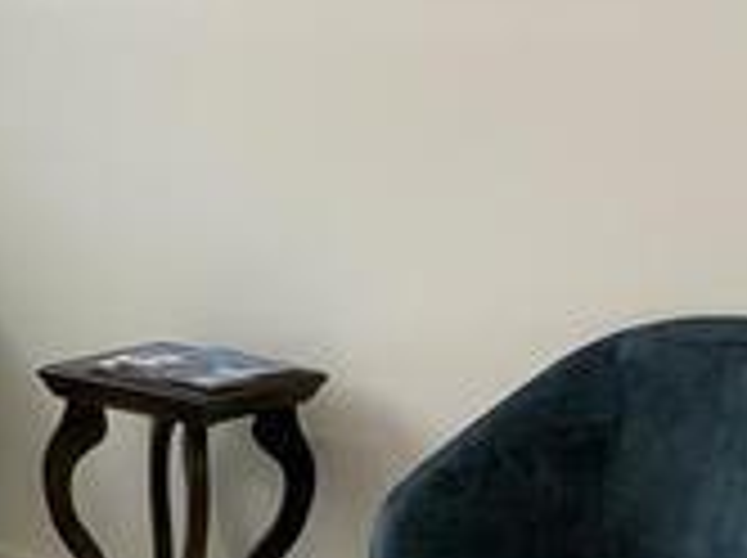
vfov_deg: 13.2
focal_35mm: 112
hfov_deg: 16.4
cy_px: 198
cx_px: -297
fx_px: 2413
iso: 40
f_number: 1.8
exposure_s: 1/60
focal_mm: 3
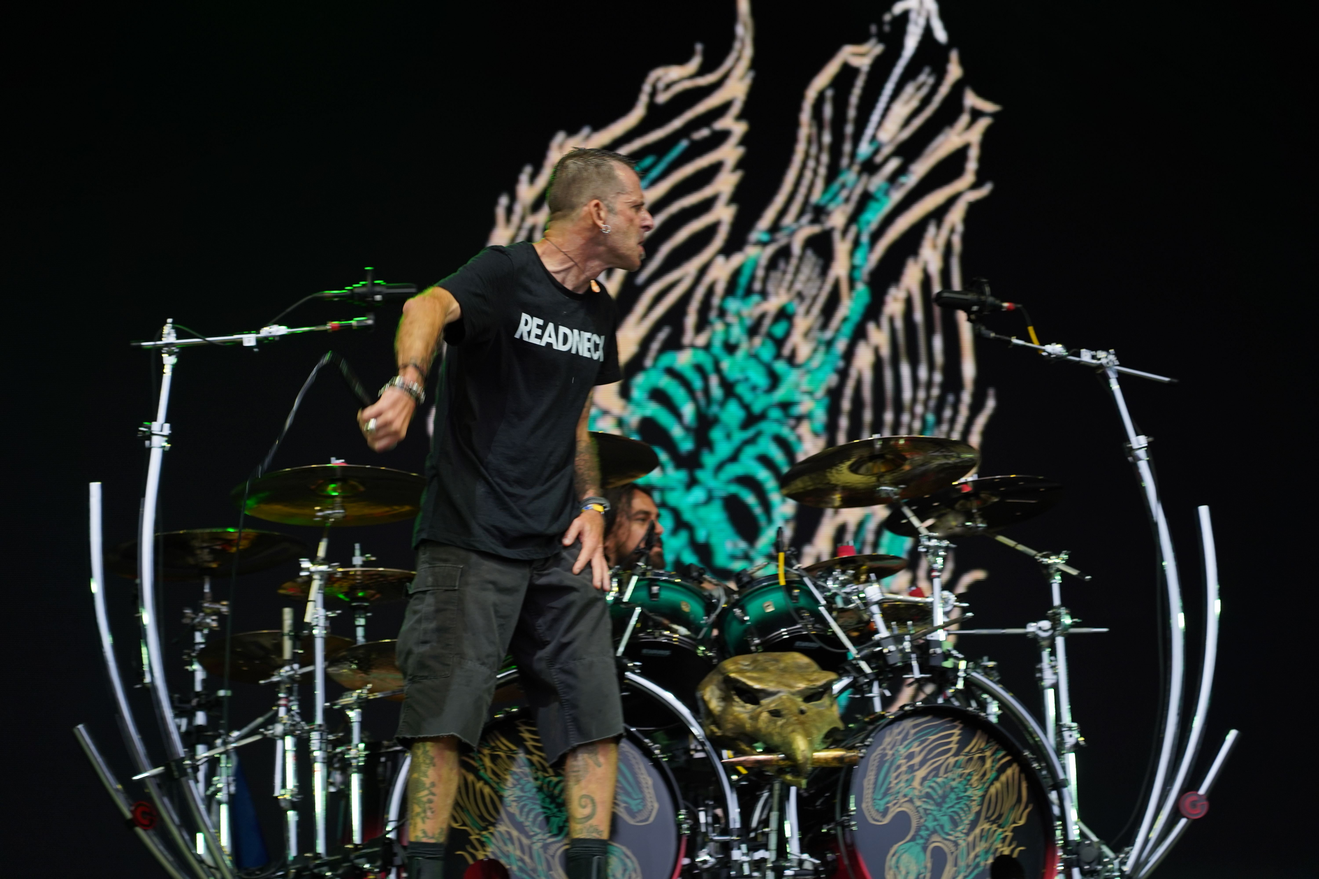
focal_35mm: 105
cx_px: 660
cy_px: 440
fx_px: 3847
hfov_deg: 19.5
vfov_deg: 13.0
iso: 250
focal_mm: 105
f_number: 4
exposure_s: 1/125
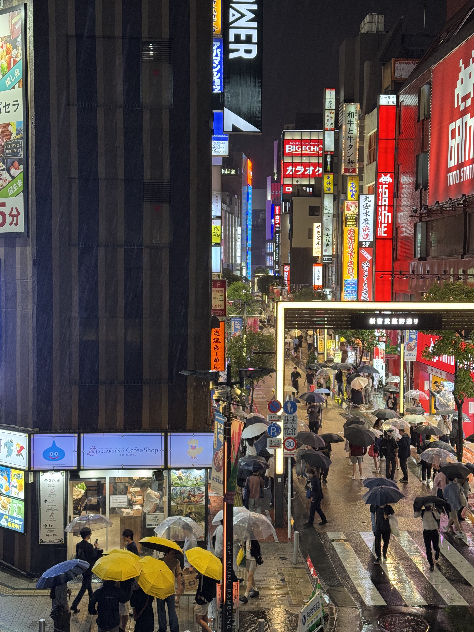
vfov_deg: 39.7
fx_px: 876
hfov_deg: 30.3
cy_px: 316
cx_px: 237
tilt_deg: -3.1
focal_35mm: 48
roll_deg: -0.4
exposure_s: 1/50
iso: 100
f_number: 1.78
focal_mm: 6.76
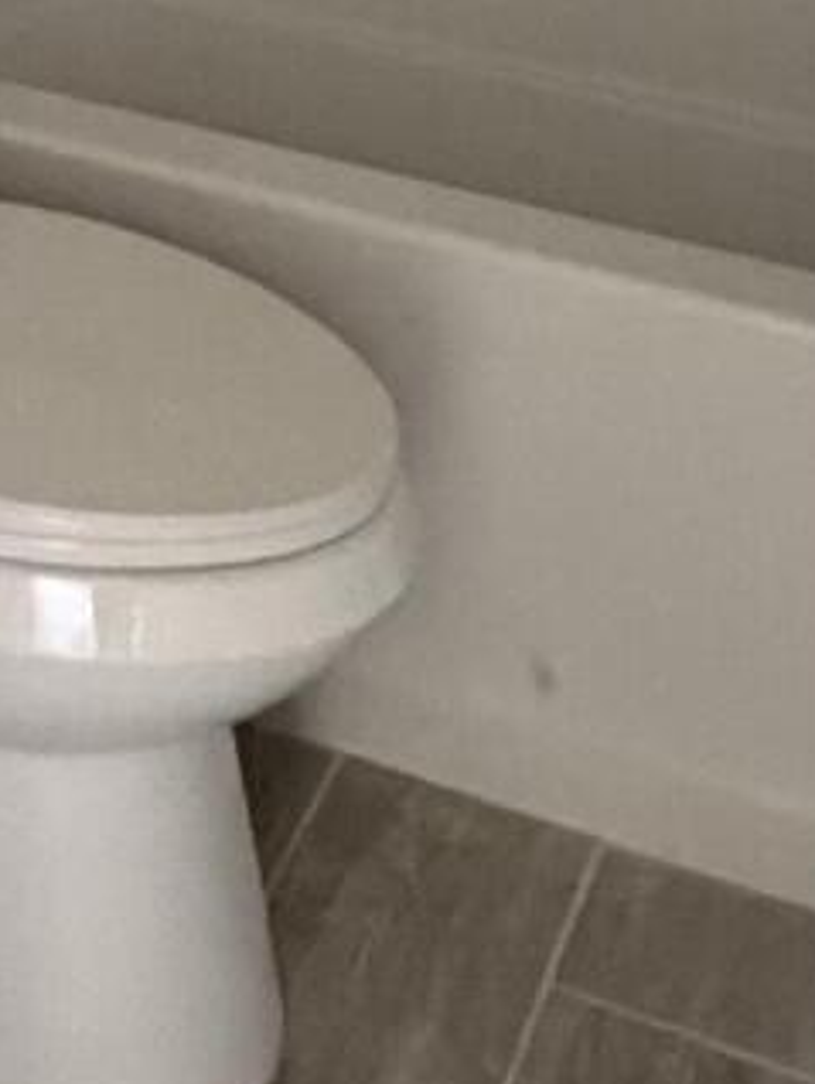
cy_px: -801
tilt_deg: -7.9
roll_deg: +0.0
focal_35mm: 88
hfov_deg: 16.2
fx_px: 2759
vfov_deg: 18.2
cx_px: -126
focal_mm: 2.22
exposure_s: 1/60
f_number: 2.2
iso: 800
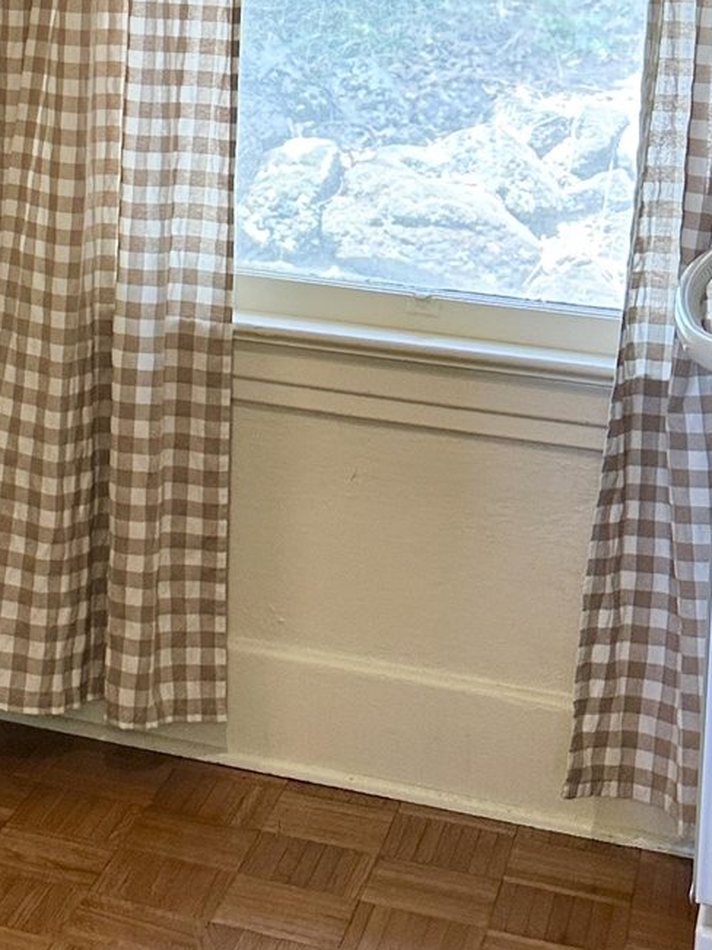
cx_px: -449
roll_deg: -2.7
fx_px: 2332
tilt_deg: -3.4
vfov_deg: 21.9
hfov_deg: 15.6
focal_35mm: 85
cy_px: -61
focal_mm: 6.86
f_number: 1.78
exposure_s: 1/120
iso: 100
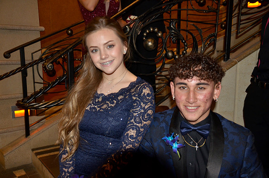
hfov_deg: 53.2
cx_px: 134
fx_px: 268
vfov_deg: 36.7
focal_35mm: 36
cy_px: 89
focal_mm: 24
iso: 800
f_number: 3.5
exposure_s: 1/30
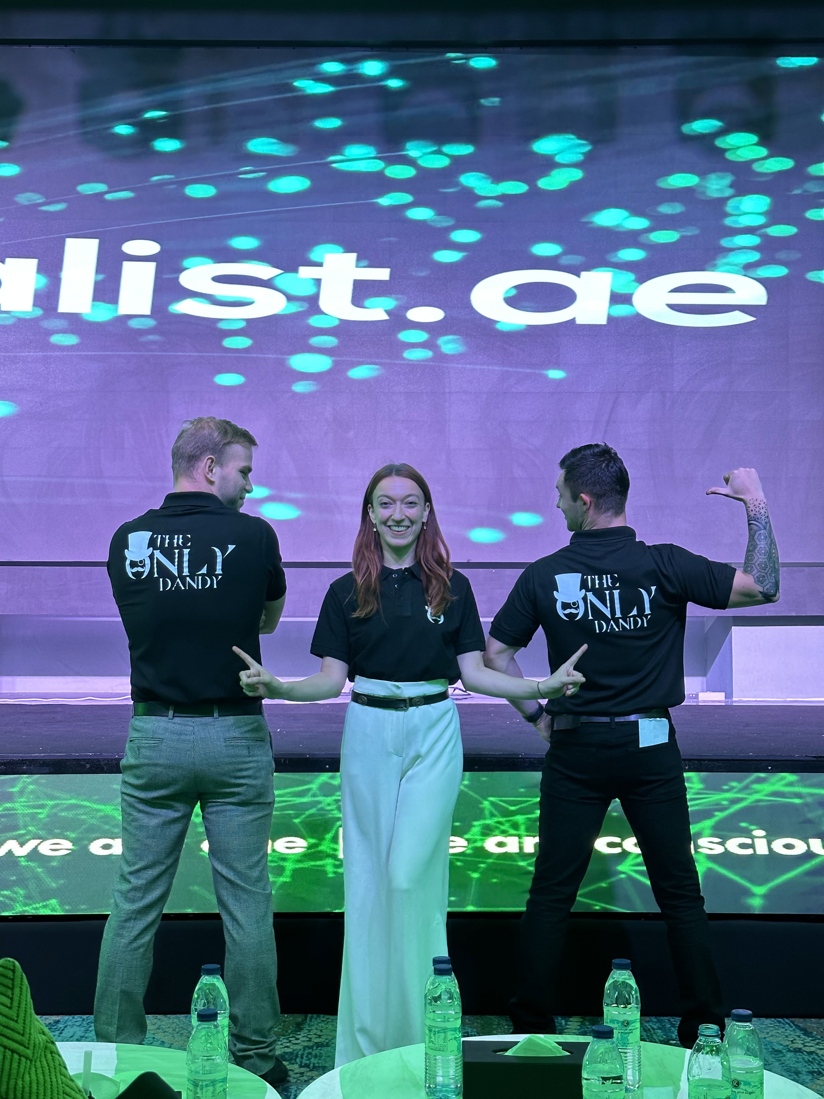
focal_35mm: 48
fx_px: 1523
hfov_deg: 30.3
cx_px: 412
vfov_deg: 39.7
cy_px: 550
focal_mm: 6.86
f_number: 1.78
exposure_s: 1/59
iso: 160
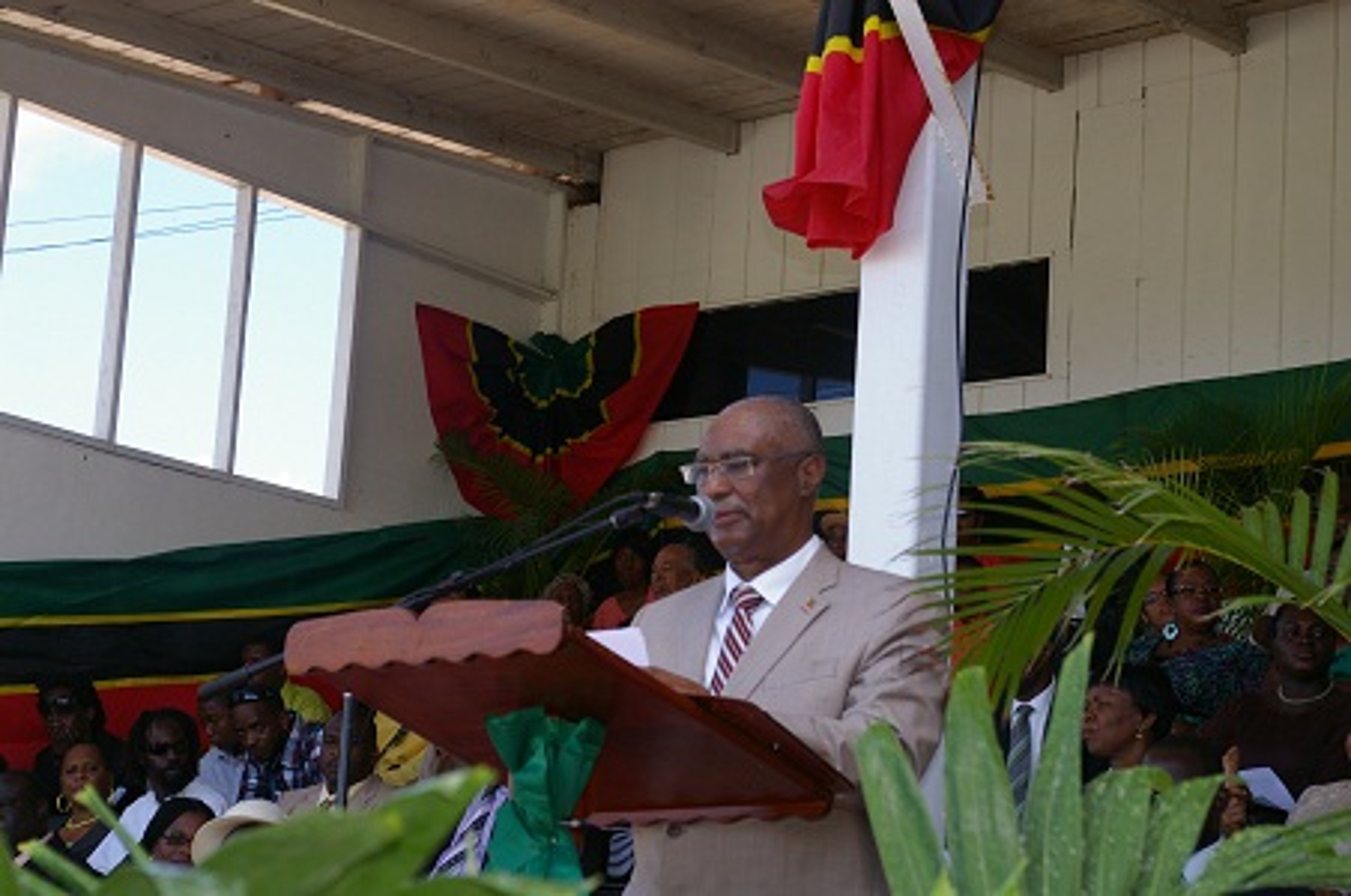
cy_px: 448
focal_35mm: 75
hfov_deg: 27.0
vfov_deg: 18.1
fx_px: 2811
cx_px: 676
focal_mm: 50
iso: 400
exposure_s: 1/180
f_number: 9.5
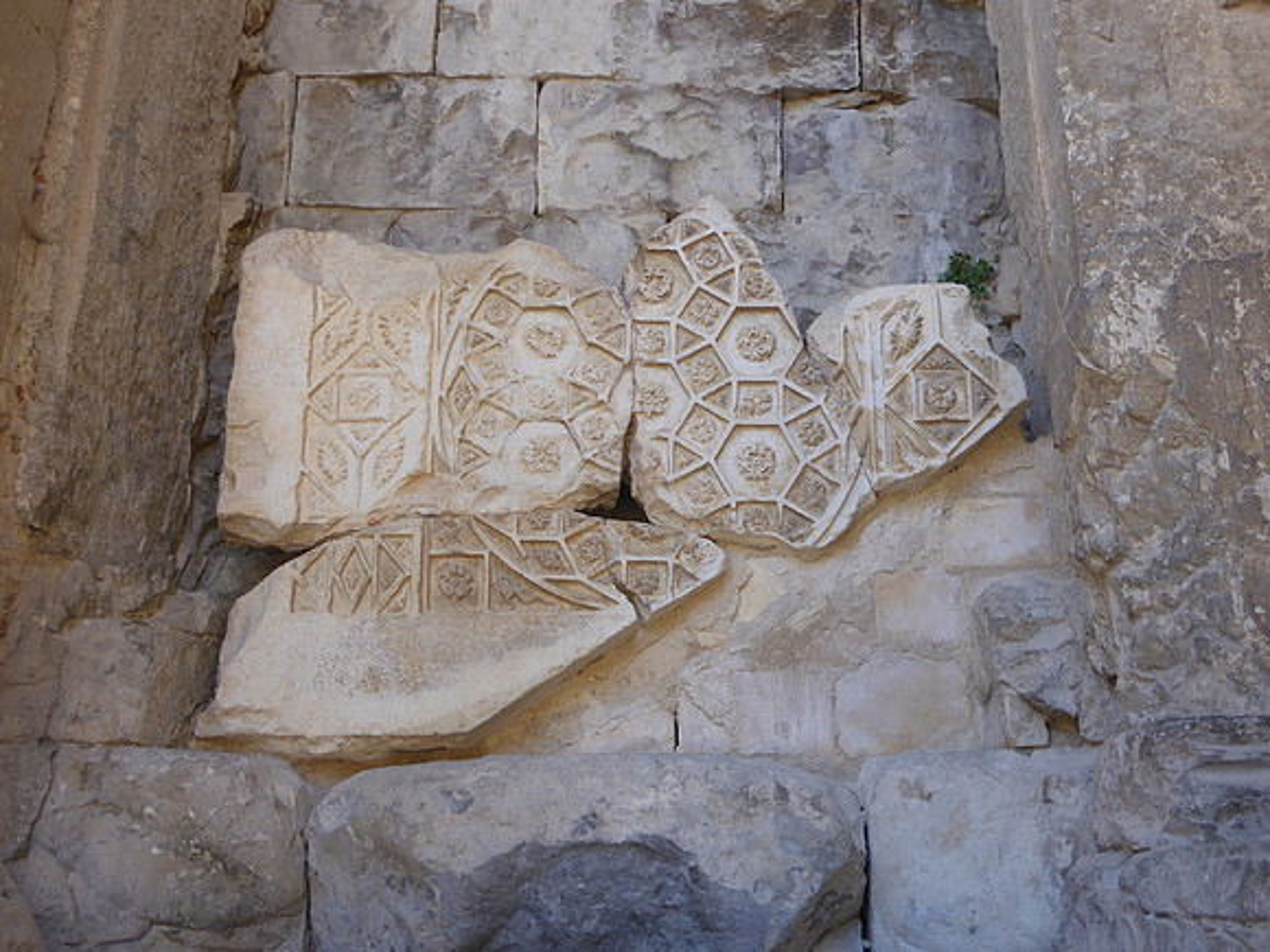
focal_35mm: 35
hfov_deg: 52.6
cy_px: 476
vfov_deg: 40.7
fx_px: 1284
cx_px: 635
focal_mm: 6.1
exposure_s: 1/60
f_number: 3.7
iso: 125
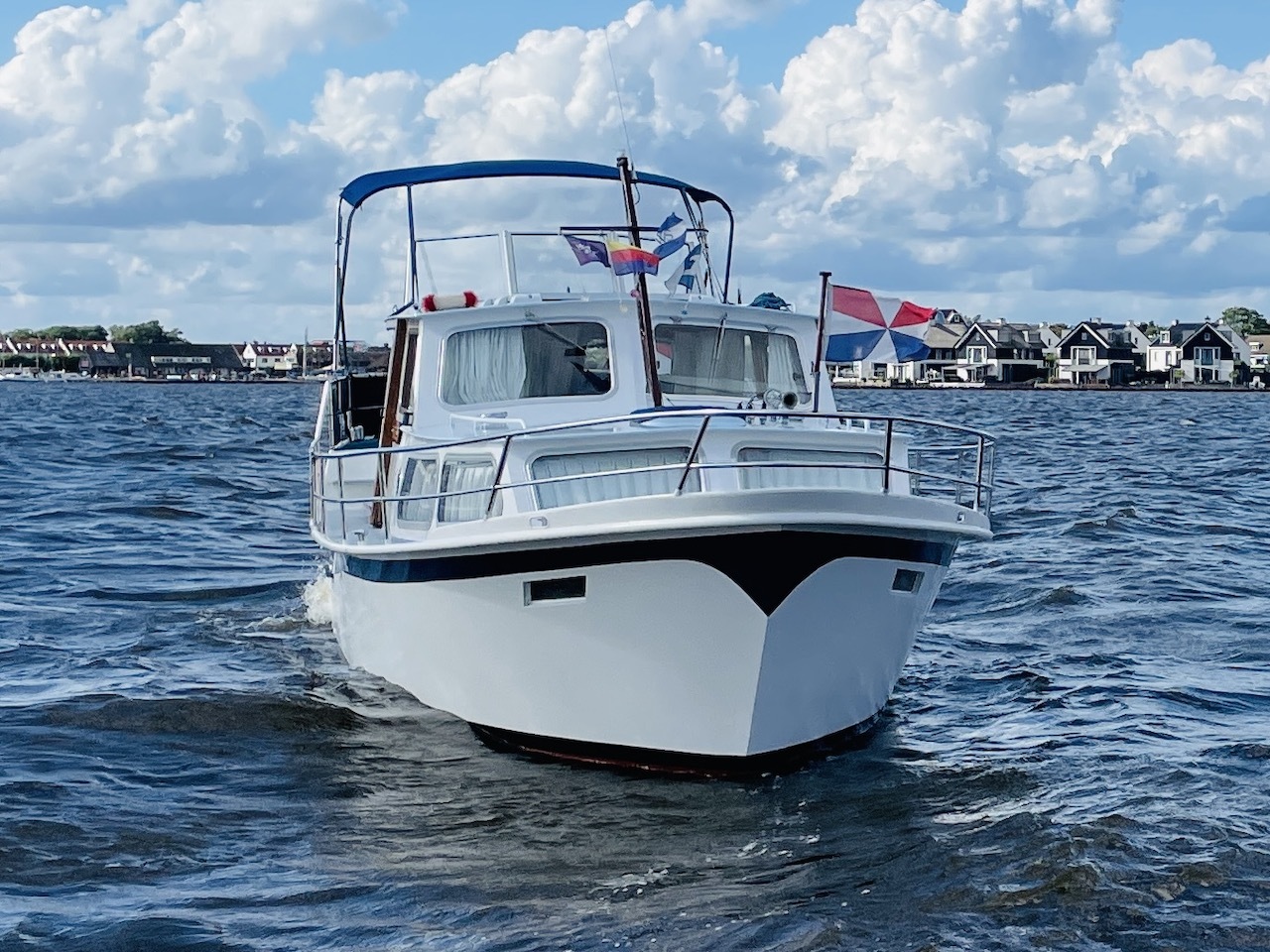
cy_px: 476
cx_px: 635
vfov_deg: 53.1
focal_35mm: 26
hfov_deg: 67.3
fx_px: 954
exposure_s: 1/4831
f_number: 1.6
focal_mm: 4.2
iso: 32
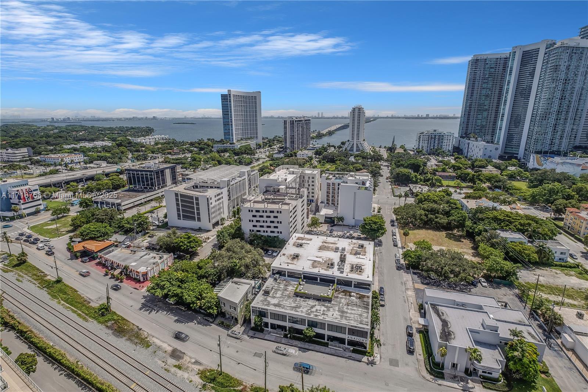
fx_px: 261
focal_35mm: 16
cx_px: 294
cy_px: 196
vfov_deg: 73.7
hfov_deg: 96.7
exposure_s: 1/4000
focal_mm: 10.5
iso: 800
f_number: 8
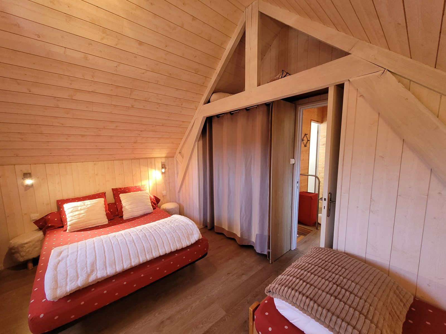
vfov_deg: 89.9
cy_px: 167
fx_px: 167
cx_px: 223
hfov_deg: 106.2
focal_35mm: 13
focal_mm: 1.74
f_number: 2.2
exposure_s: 1/50
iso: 320
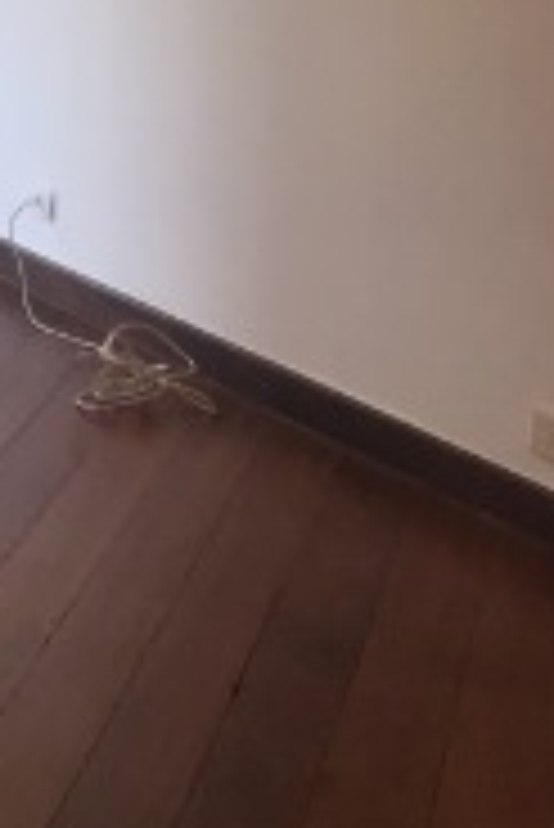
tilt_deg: -7.4
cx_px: -387
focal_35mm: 95
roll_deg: +0.9
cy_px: 50
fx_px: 2189
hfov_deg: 13.2
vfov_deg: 20.9
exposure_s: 1/60
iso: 25
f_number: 1.8
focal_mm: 3.99
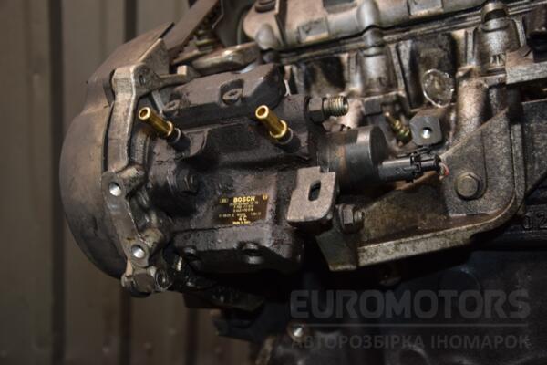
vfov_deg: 31.9
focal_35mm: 42
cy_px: 182
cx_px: 274
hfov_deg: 46.4
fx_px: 638
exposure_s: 1/60
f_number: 5
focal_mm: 28
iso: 800
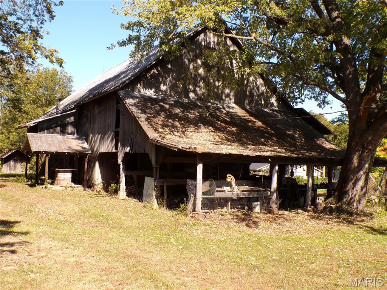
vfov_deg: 38.7
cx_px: 194
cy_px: 145
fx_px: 414
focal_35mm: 37
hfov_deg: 50.1
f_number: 4.9
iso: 100
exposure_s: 1/240
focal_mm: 6.6
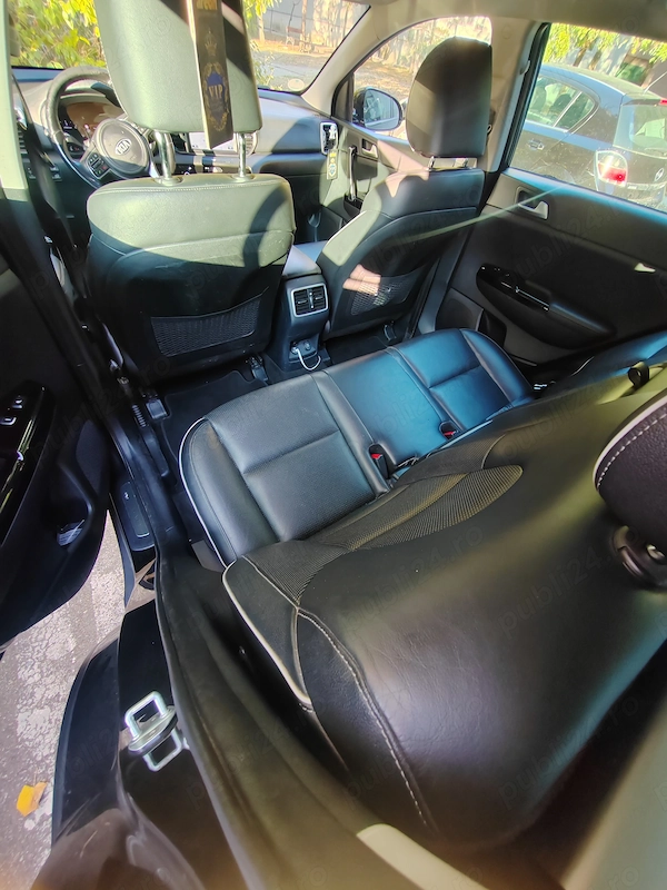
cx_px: 334
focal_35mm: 13
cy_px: 445
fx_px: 334
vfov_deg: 106.2
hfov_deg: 89.9
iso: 320
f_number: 2.2
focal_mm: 2.16
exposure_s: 1/33
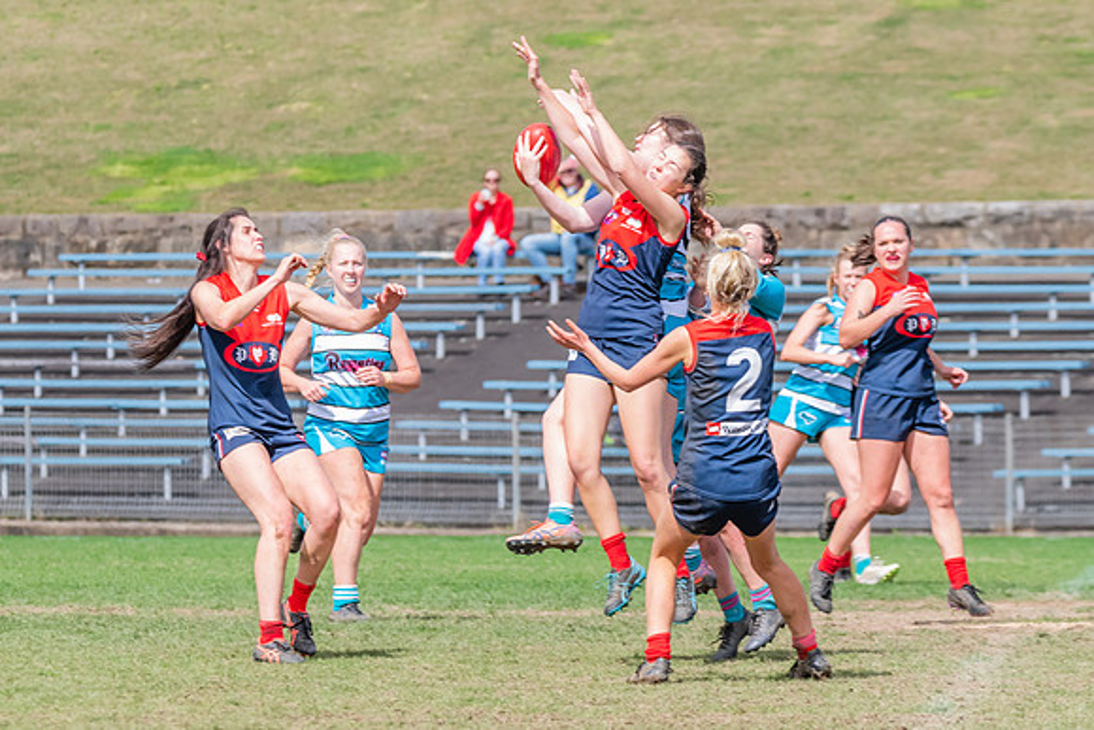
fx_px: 12864
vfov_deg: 3.3
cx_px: 498
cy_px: 304
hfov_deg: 4.9
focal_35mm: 423
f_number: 9
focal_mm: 240
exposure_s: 1/1600
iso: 800
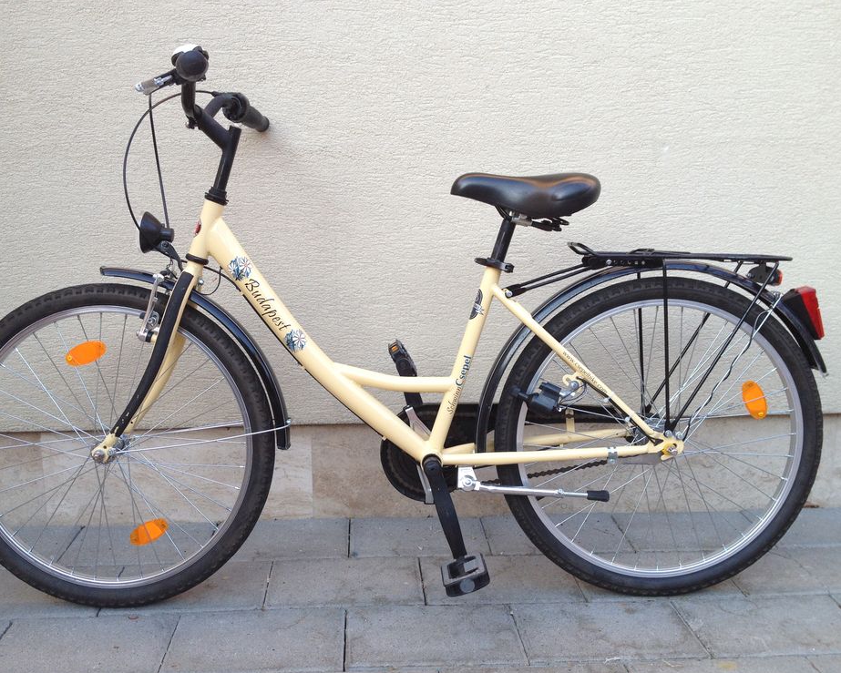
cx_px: 396
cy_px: 339
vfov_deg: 40.2
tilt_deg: -11.1
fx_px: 921
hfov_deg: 49.0
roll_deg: +0.3
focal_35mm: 37
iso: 50
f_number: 2.4
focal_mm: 4.28
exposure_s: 1/120
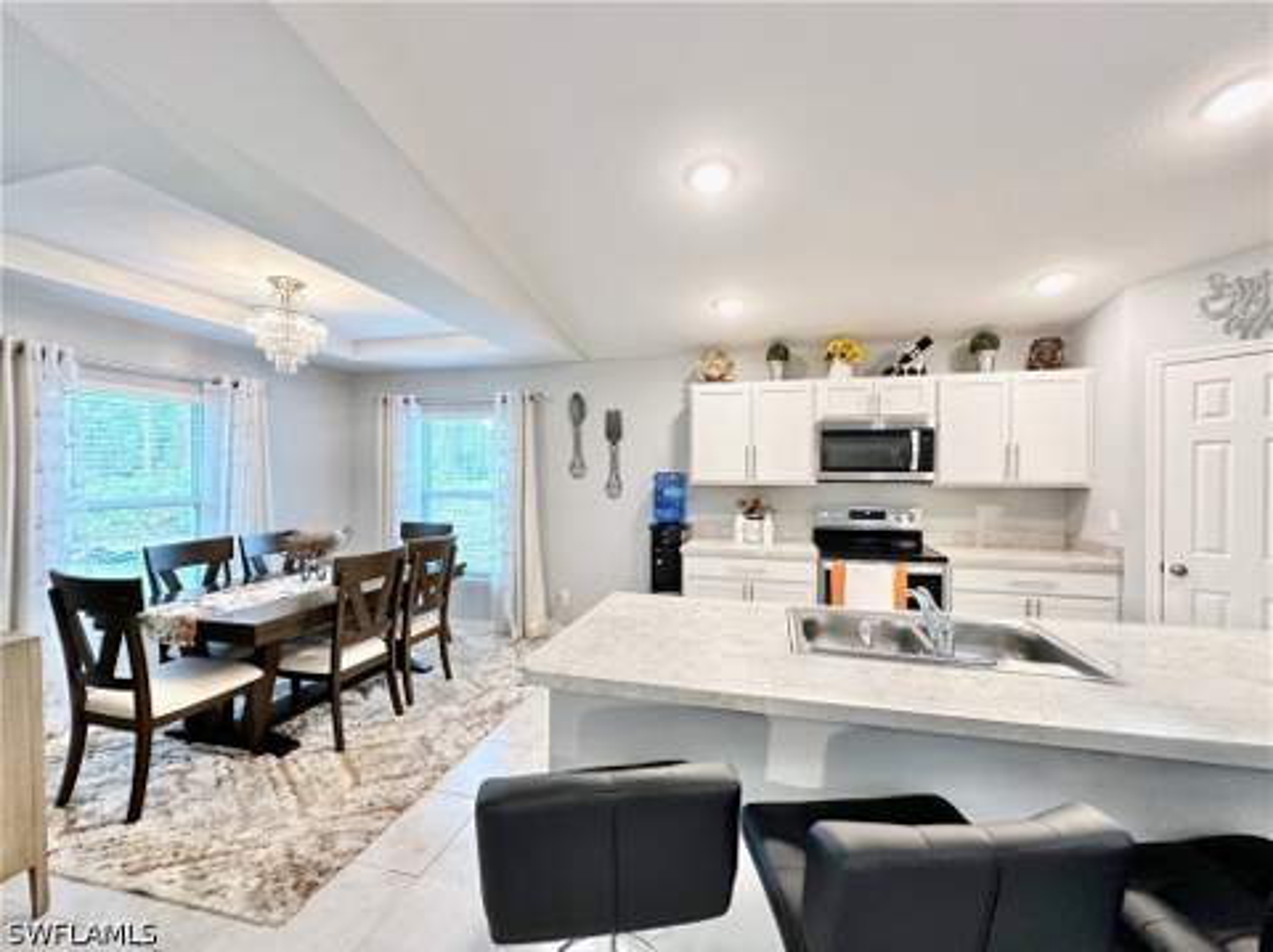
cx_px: 636
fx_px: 514
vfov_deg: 85.6
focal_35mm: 14
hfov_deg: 102.1
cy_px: 476
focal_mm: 2.22
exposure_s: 1/60
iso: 320
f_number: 2.2
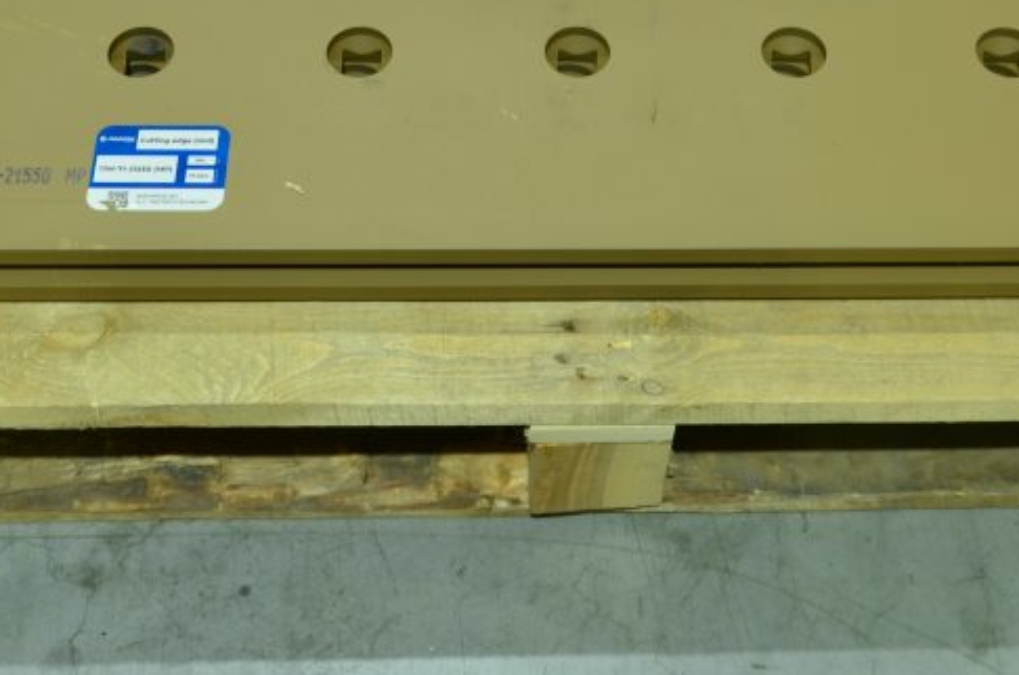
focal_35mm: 74
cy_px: 63
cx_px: 556
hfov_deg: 27.4
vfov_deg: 18.0
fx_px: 2090
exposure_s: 1
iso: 100
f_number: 8
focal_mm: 24
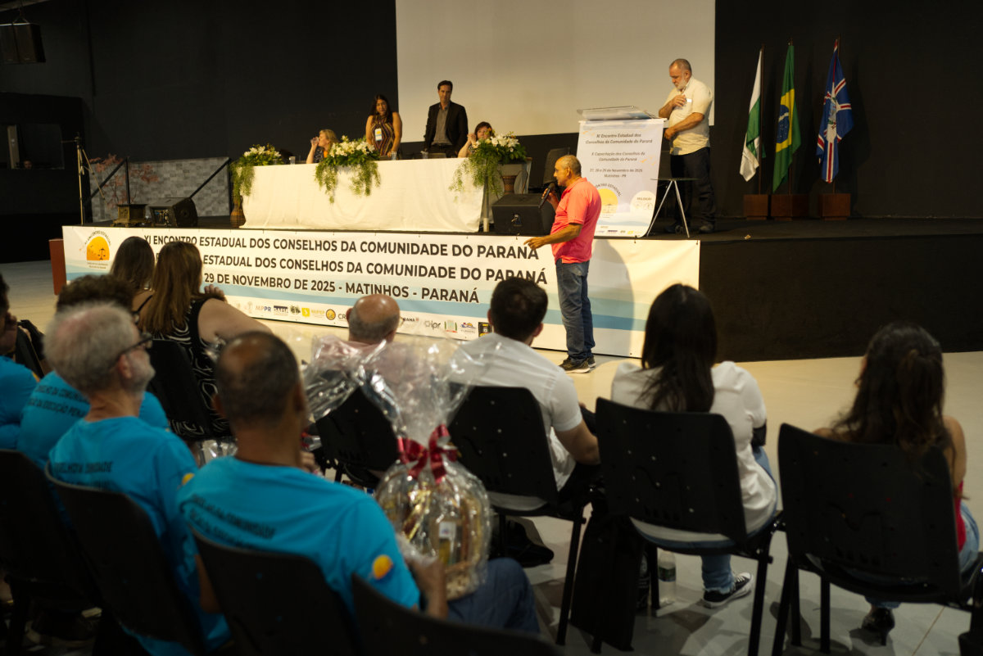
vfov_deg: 37.9
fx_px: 956
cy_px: 328
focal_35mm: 35
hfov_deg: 54.4
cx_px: 492
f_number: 2.5
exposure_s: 1/100
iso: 2000
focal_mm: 35
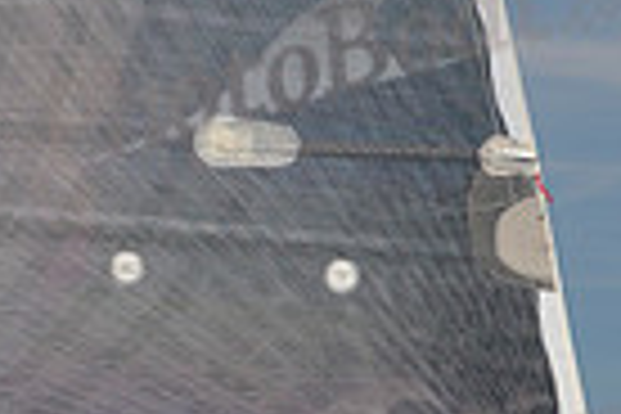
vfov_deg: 4.6
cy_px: 767
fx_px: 5088
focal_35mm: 295
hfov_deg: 6.9
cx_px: -194
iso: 400
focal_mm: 70
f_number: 8
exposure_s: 1/800
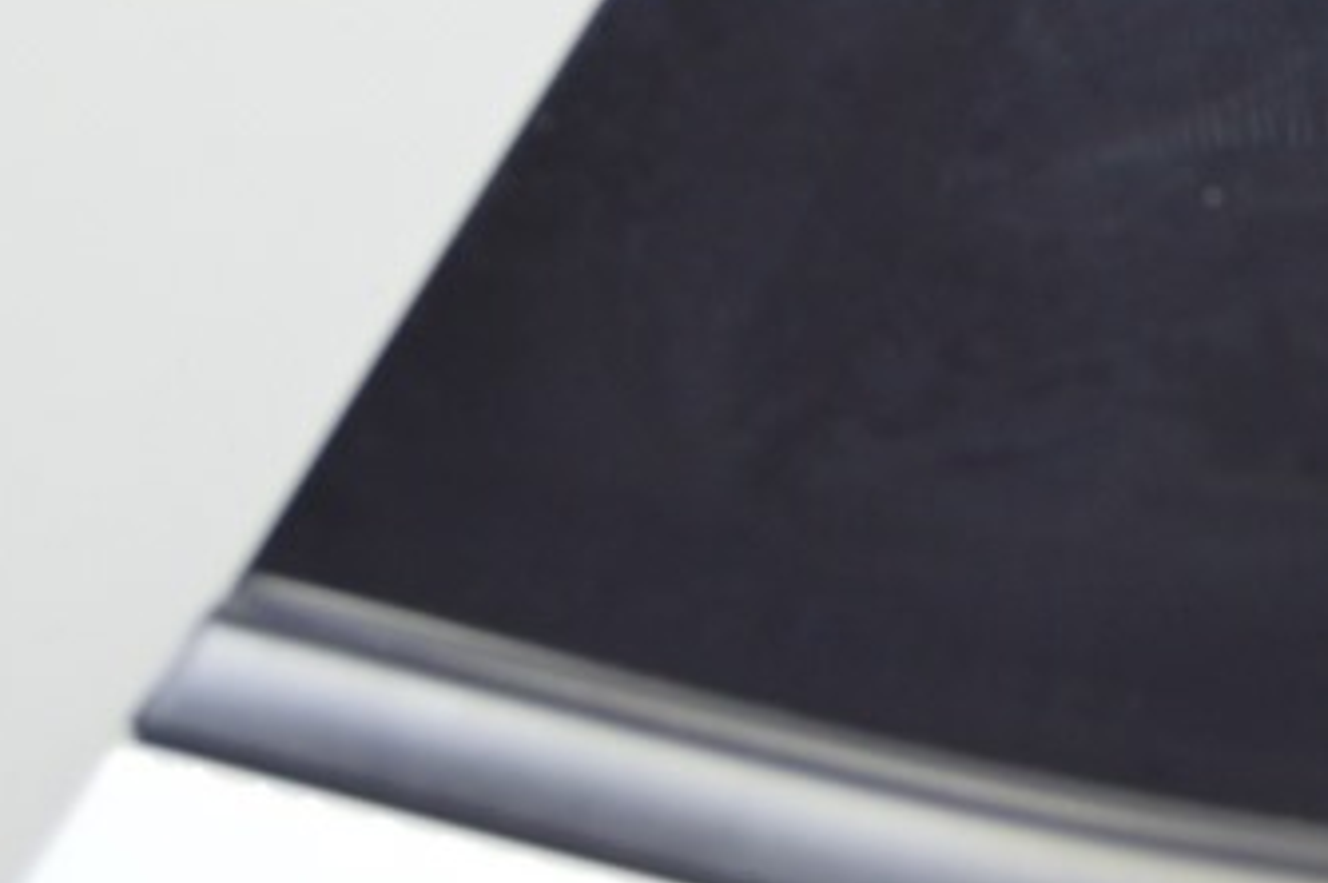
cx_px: 1316
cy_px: -420
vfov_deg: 9.4
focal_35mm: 143
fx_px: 5253
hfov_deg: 14.2
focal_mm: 31
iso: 400
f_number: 5.6
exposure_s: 1/20
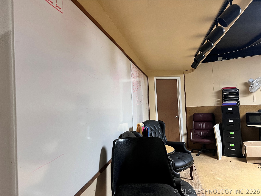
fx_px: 196
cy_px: 98
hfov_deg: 67.3
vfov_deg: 53.1
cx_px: 130
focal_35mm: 26
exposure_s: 1/60
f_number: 1.5
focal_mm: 5.7
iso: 400
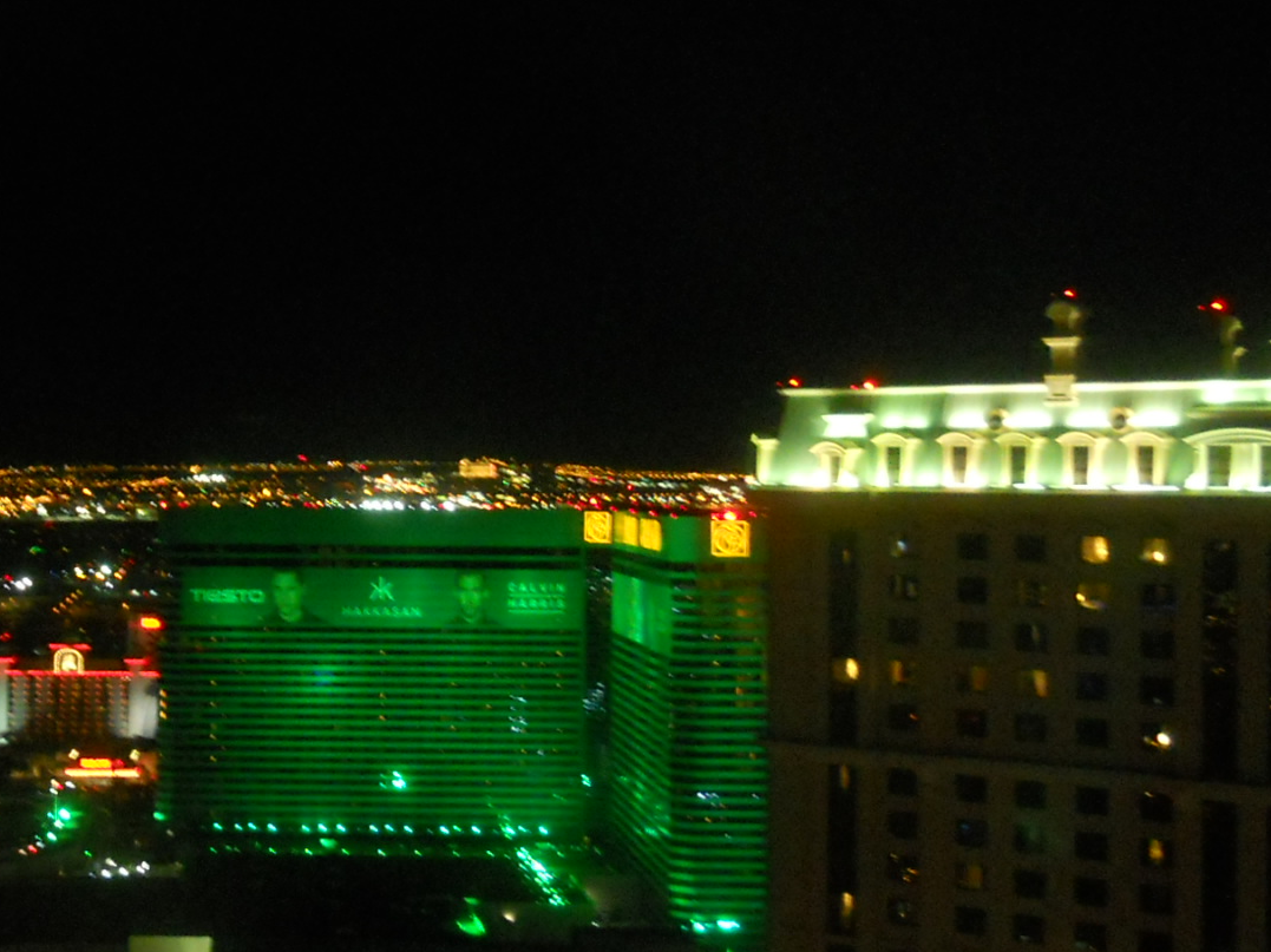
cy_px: 558
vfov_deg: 18.9
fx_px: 2863
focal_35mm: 78
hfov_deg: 24.2
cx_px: 96
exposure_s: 1/2
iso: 400
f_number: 3.1
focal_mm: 6.72
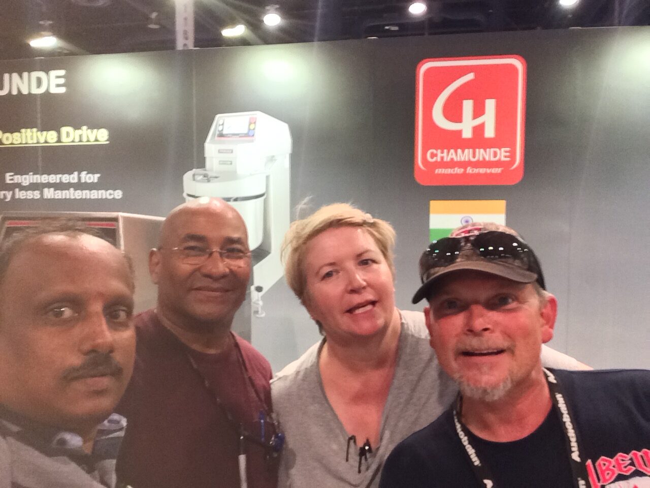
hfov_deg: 58.4
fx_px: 582
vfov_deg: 45.4
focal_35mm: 31
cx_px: 325
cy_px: 244
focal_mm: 2.15
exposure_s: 1/30
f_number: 2.4
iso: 400
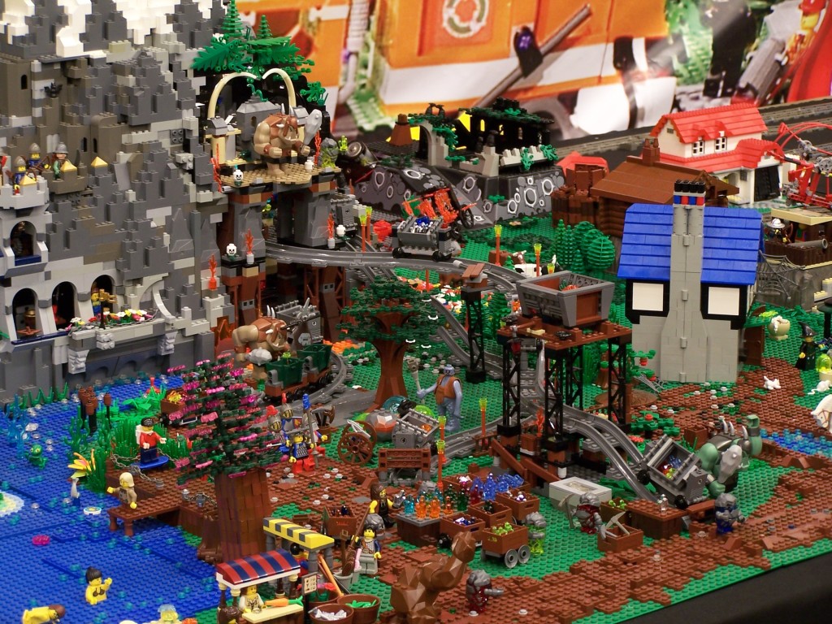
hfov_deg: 18.7
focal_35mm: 105
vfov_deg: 14.1
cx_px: 416
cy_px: 312
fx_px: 2524
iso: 80
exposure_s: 1/2
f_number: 3.2
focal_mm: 17.5
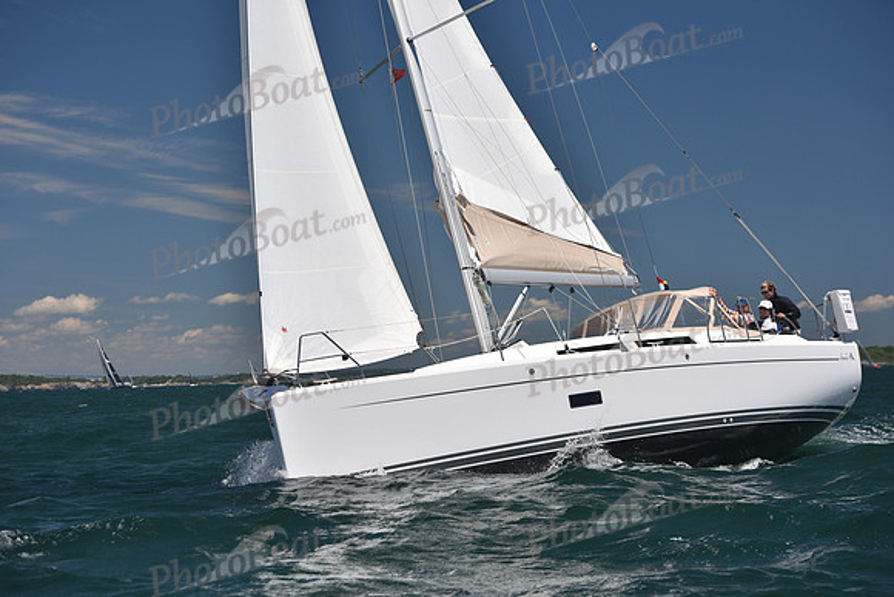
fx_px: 2360
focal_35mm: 95
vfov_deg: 14.4
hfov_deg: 21.5
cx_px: 447
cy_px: 298
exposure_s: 1/1000
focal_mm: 95
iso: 200
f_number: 5.6
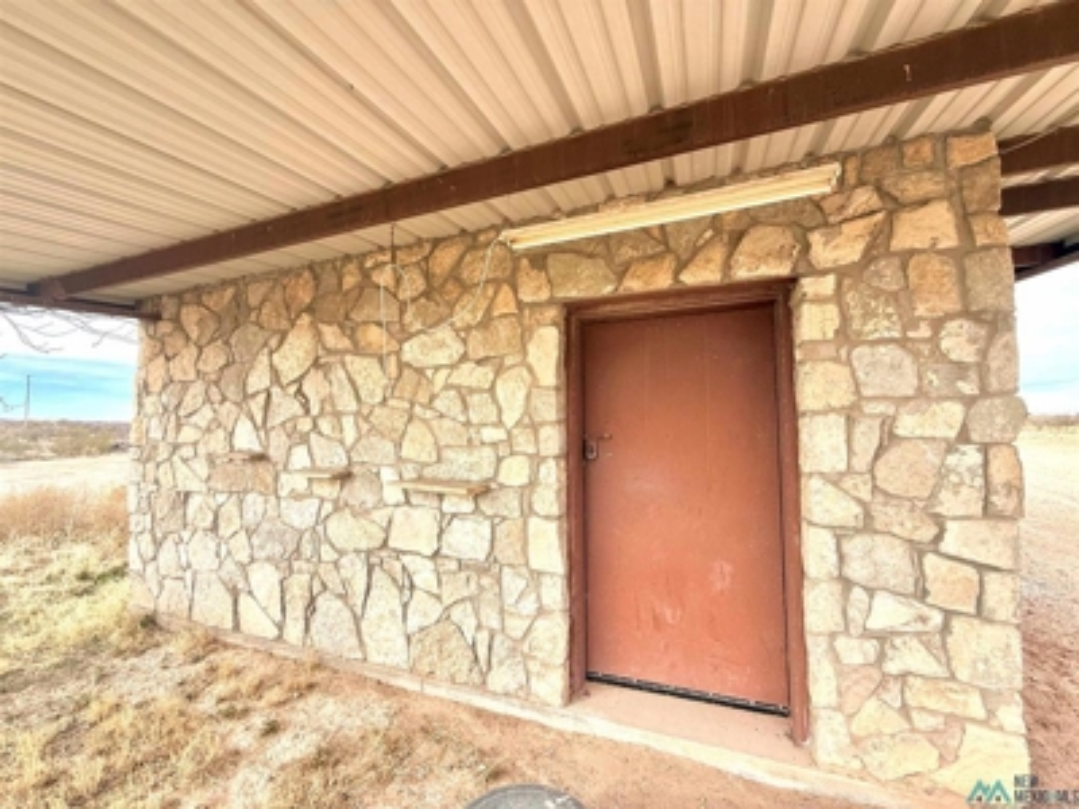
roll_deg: +1.1
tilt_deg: +3.1
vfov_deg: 85.7
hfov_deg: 102.1
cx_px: 540
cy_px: 404
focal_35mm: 14
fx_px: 436
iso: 50
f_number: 2.2
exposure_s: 1/458
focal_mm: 2.22
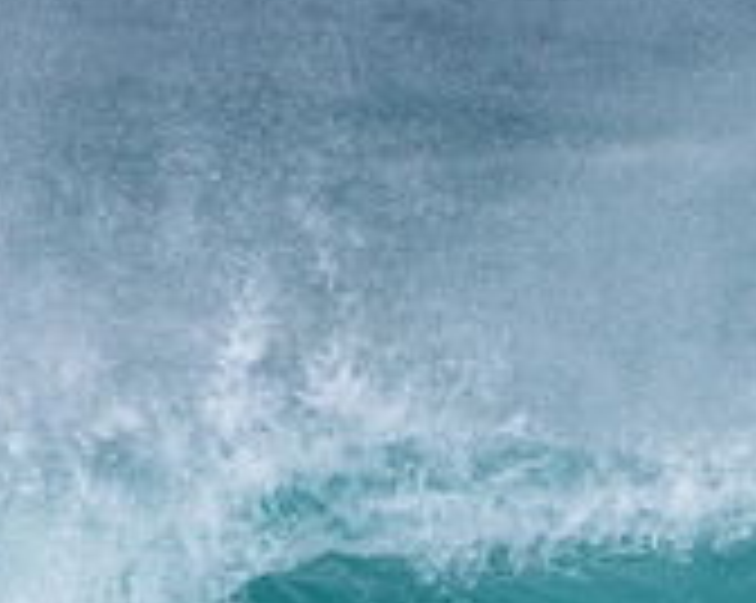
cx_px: 1134
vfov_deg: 0.7
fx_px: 52117
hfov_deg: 0.8
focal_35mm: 2332
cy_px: 763
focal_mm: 480
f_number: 5.6
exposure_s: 1/800
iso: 180
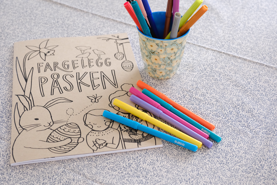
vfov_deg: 24.2
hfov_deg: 35.6
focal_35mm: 56
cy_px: 92
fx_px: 431
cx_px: 138
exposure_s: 1/40
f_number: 4.09
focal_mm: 37.4
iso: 3200
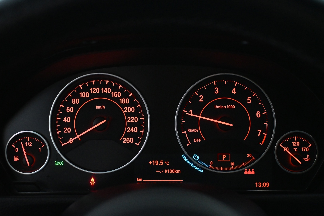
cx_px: 162
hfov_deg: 40.0
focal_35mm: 50
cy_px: 108
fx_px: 445
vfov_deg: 27.3
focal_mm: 33
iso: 4500
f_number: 5
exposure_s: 1/60
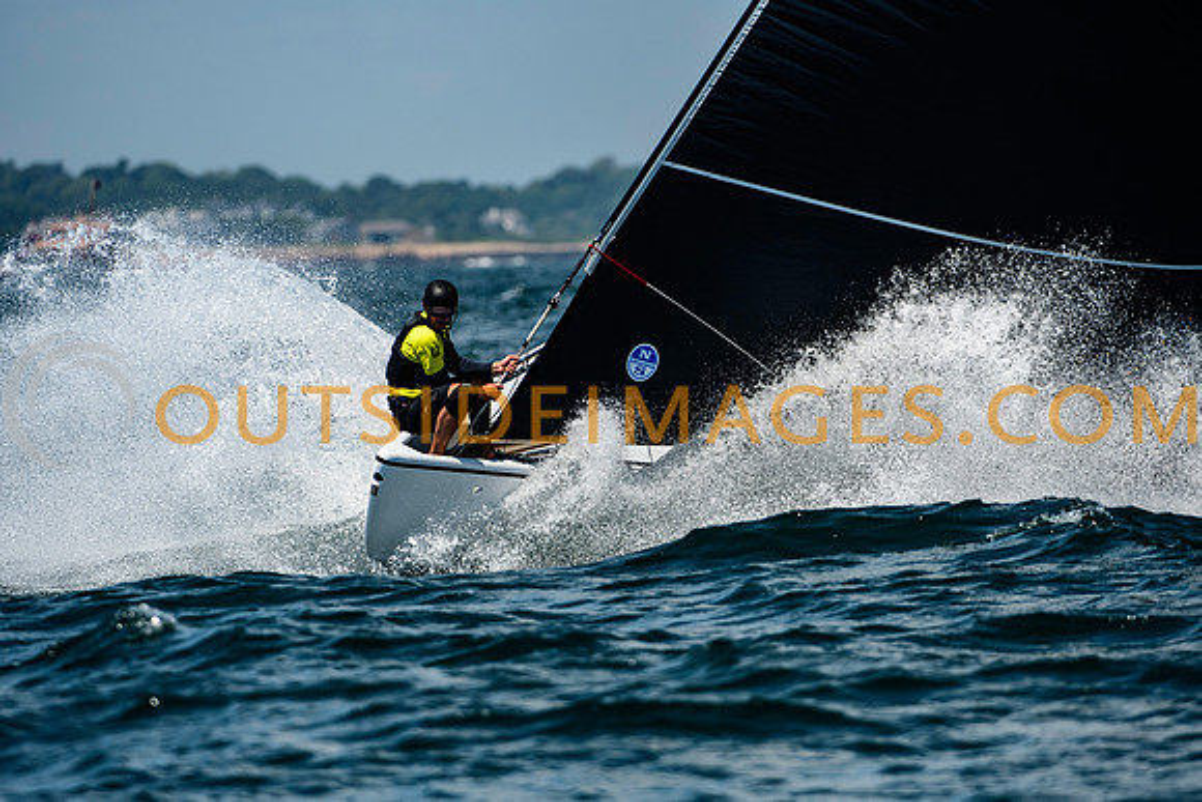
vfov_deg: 3.0
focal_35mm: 465
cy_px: 401
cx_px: 601
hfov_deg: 4.4
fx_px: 15529
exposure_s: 1/2000
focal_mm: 310
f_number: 5.6
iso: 400
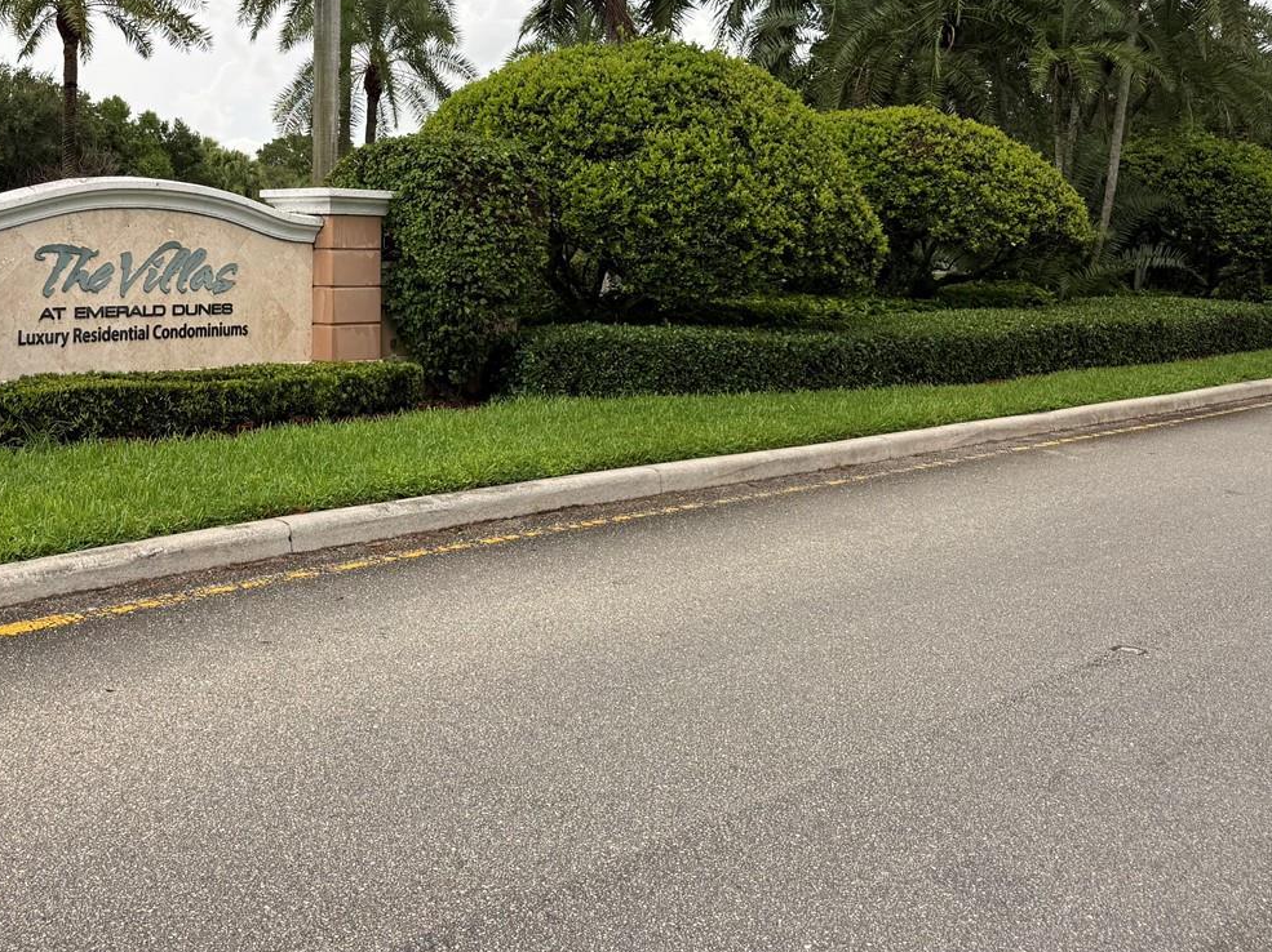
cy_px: 196
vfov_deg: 35.6
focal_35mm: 39
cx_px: 334
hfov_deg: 46.3
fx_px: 1433
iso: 80
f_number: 1.78
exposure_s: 1/765
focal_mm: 6.76
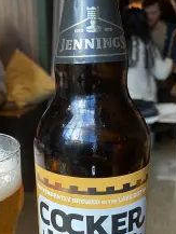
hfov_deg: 29.5
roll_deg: +3.2
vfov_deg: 39.4
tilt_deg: -17.1
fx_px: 325
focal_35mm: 48
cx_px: 31
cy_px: 144
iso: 160
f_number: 1.8
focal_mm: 4.25
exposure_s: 1/50
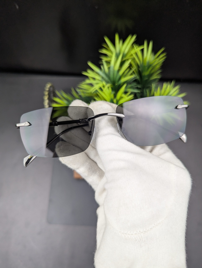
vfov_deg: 71.5
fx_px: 186
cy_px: 134
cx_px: 101
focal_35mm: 24
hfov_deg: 56.9
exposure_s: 1/100
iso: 73
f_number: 1.85
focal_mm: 6.81
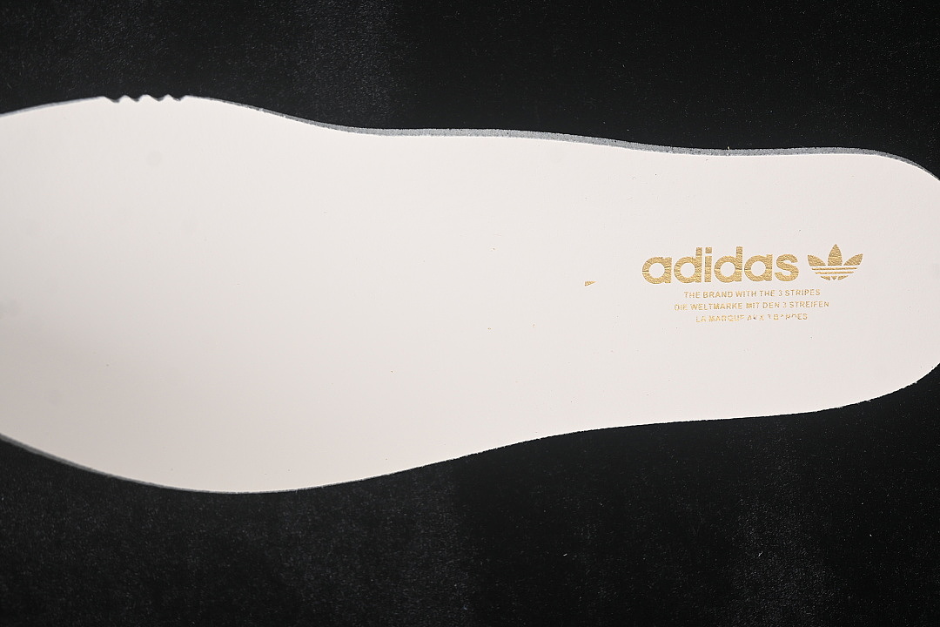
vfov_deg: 18.2
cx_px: 470
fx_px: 1958
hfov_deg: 27.0
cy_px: 314
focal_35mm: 75
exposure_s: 1/80
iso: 160
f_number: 7.1
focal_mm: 50
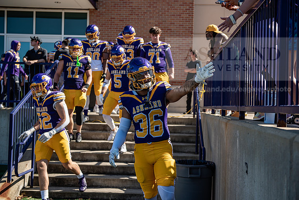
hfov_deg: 38.2
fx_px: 432
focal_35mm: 52
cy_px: 100
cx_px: 150
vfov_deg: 26.0
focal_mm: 52
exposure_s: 1/640
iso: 125
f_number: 3.5
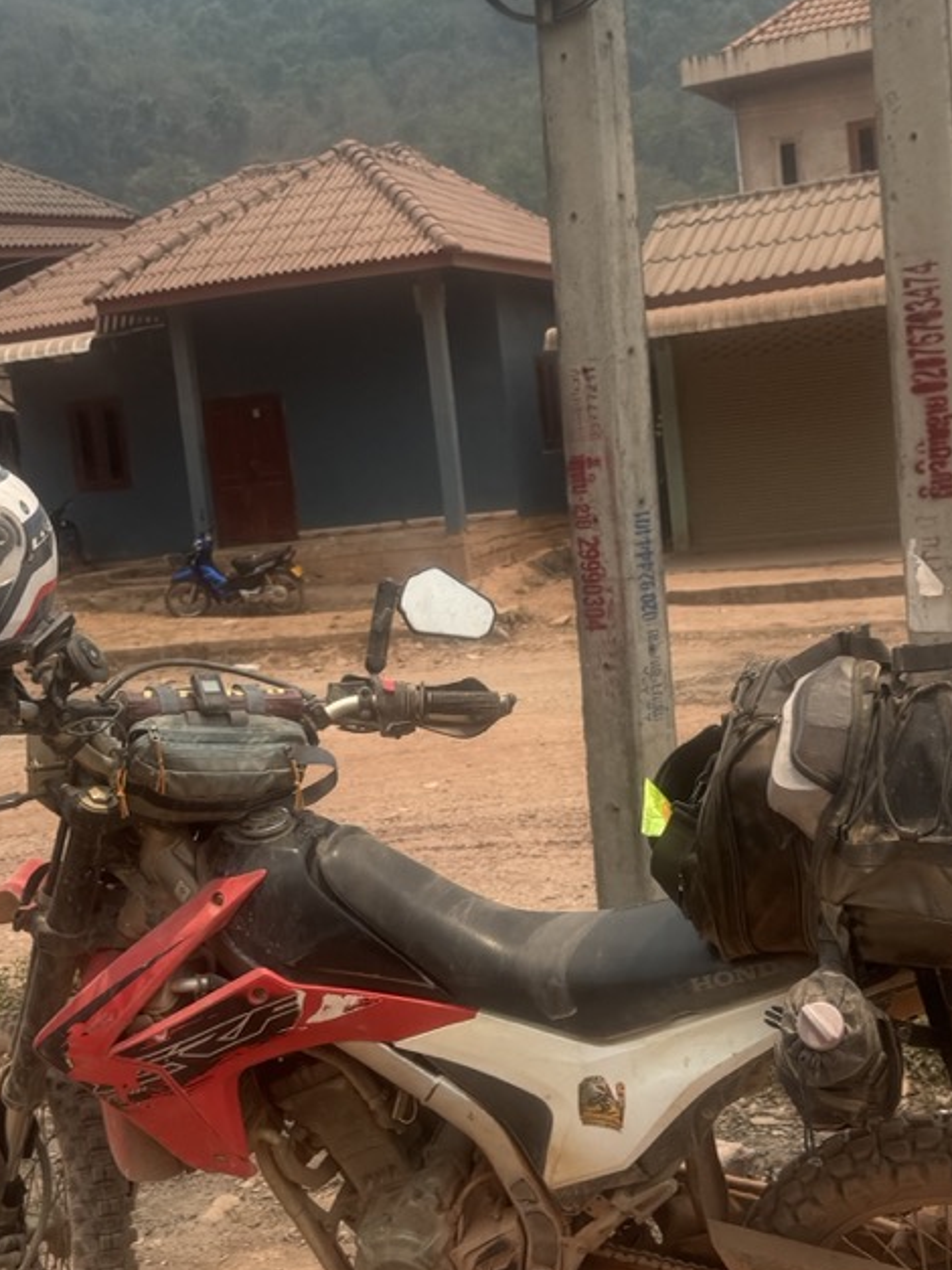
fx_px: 1797
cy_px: 664
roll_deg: +1.2
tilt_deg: -8.6
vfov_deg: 38.9
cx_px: 529
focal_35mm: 49
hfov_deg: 29.6
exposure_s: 1/4950
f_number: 1.78
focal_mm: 6.76
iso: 80
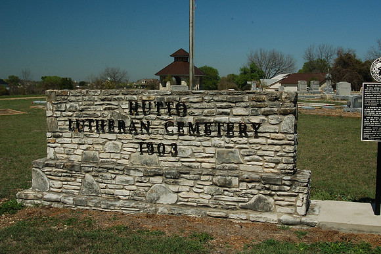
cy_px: 127
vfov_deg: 31.9
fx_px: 444
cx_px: 190
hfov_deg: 46.4
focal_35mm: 42
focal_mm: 28
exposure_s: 1/160
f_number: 22
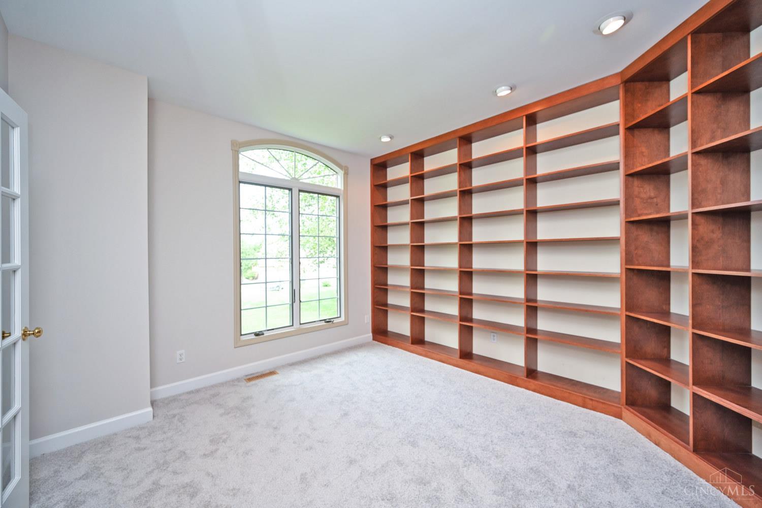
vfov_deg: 81.2
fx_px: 296
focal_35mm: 14
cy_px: 254
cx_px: 381
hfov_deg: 104.3
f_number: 4
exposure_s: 1/60
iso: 280
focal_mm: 14
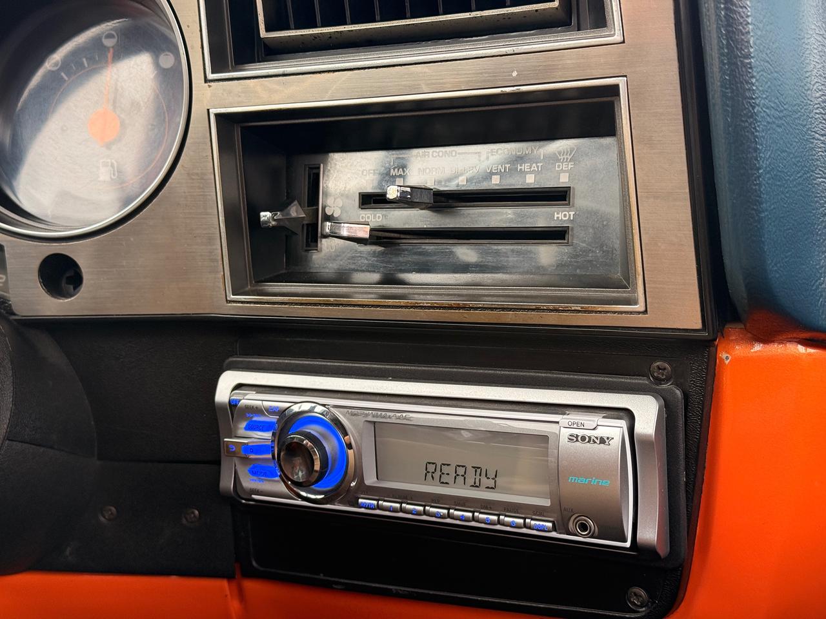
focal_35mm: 48
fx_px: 1145
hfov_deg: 39.7
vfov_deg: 30.3
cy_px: 310
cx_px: 413
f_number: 1.78
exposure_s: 1/108
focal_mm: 6.76
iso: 100
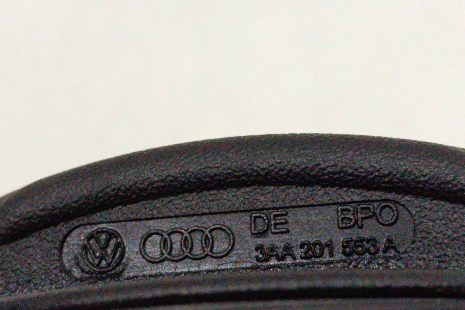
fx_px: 1240
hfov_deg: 21.2
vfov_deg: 14.3
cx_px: 233
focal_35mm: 96
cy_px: 164
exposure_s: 1/50
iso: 793
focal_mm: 5.24
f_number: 1.7
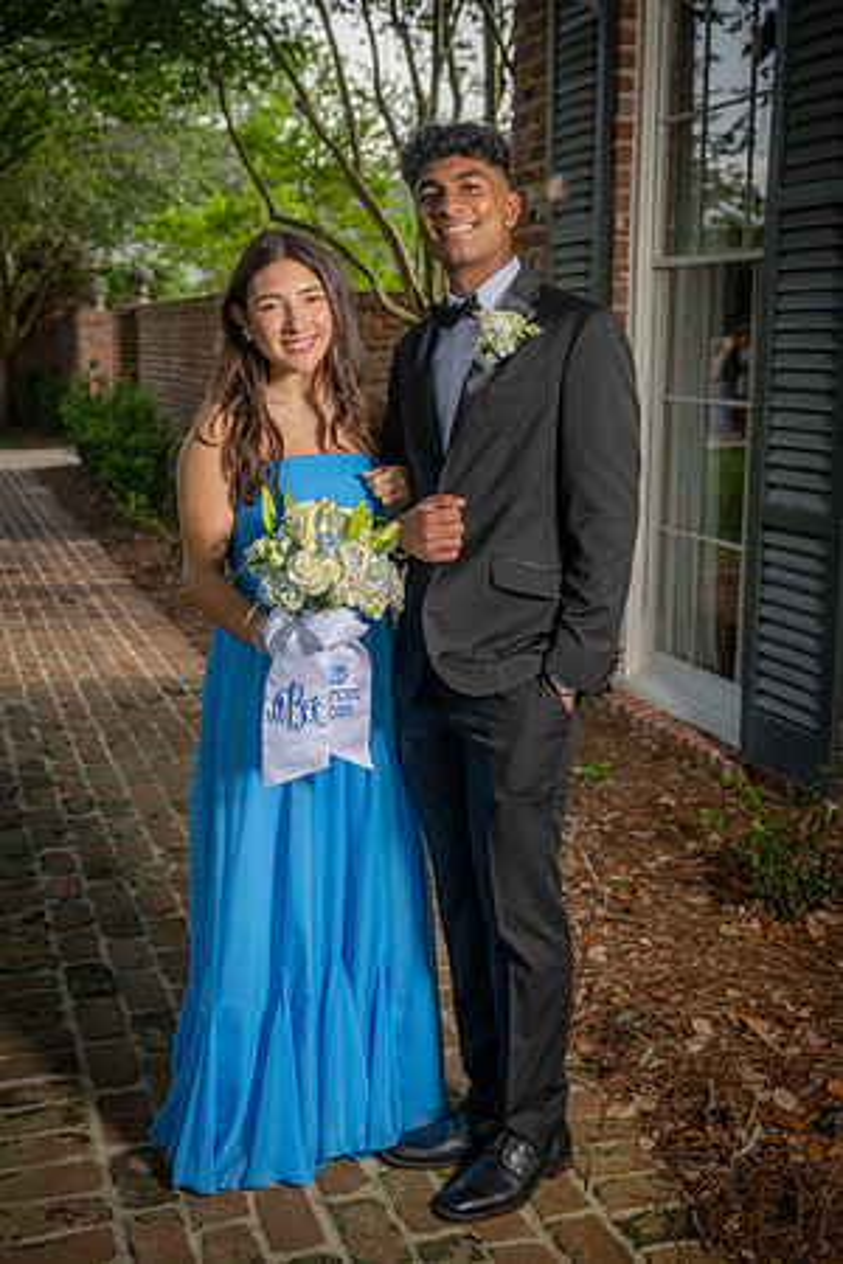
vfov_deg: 45.4
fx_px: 1510
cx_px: 422
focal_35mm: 43
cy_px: 632
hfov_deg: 31.2
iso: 100
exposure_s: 1/160
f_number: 5.6
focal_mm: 43
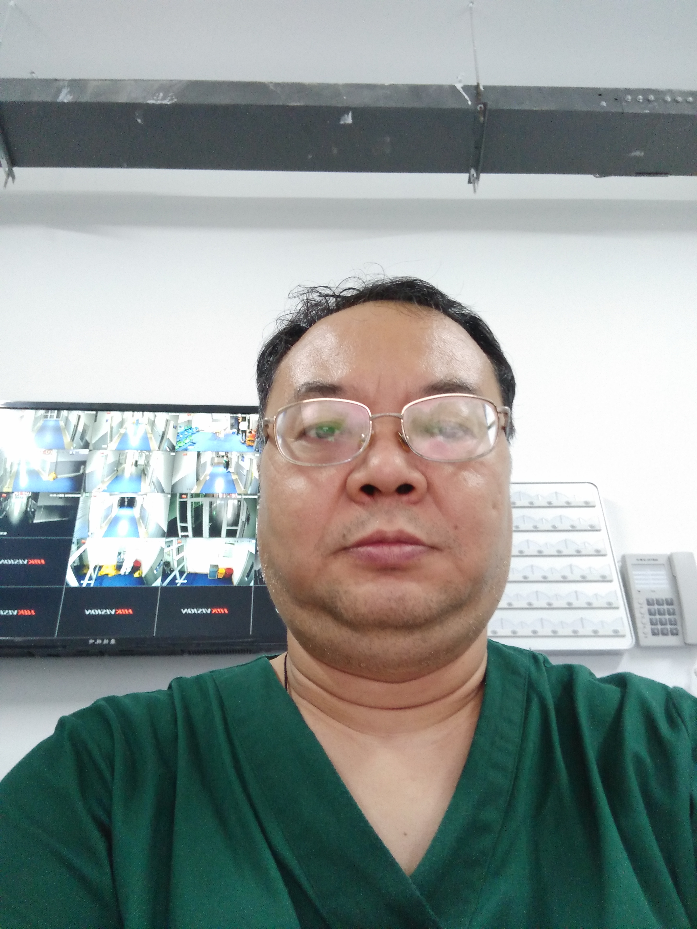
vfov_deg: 79.0
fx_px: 564
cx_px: 348
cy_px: 464
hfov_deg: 63.4
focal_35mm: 21
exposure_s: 1/20
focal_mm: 3.57
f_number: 2
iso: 500
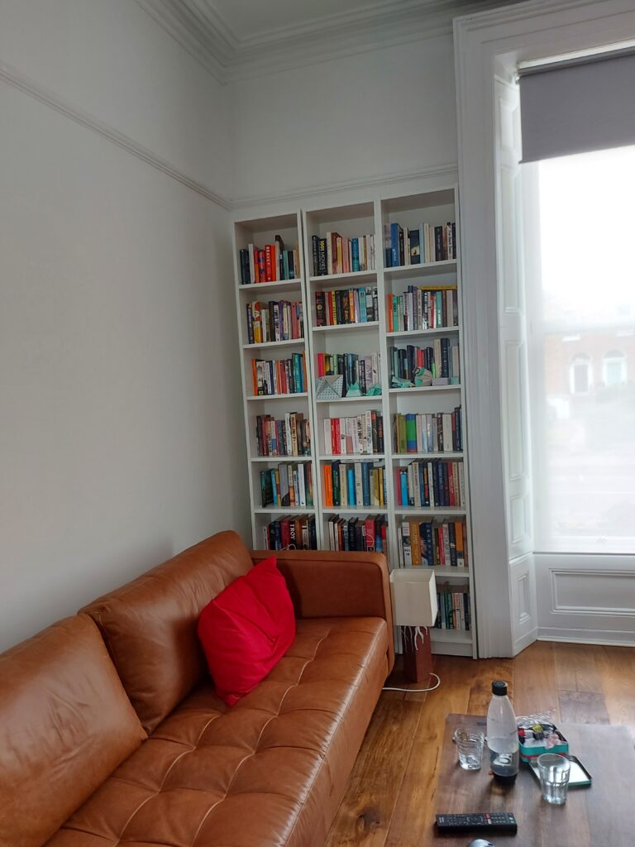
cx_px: 318
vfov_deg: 71.6
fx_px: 587
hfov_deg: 56.8
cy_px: 424
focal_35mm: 24
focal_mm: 5.23
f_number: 1.8
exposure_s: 1/50
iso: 200
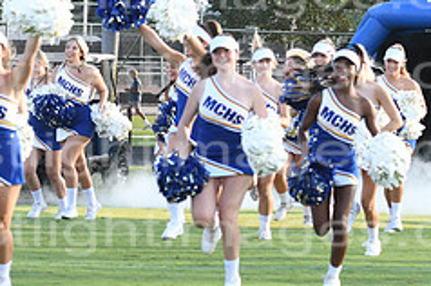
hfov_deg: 6.5
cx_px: 134
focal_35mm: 315
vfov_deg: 4.4
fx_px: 3766
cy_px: 115
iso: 400
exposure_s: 1/500
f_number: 5.6
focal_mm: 86
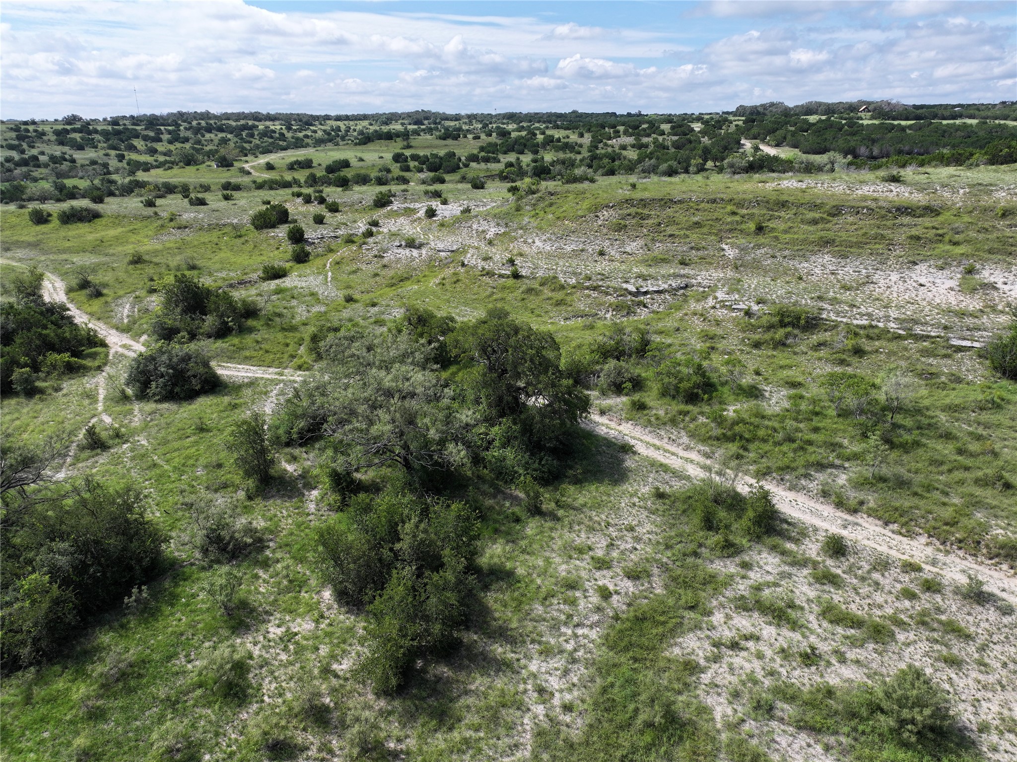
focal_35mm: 24
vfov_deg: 56.8
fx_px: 705
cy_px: 381
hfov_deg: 71.6
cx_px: 508
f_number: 2.8
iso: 190
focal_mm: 12.29
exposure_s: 1/2500
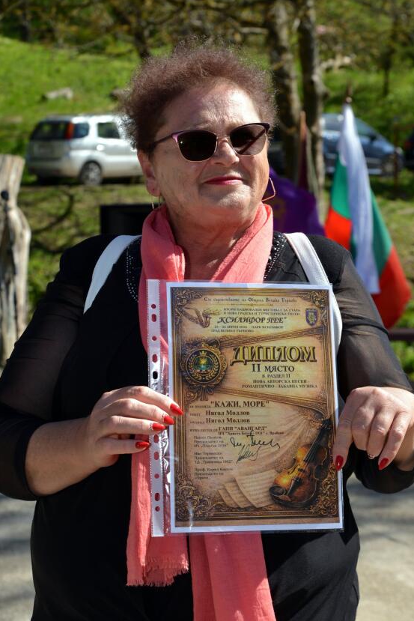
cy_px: 300
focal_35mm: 89
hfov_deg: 15.4
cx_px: 223
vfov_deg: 22.9
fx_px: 1534
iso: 110
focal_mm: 82
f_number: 5.6
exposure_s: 1/125
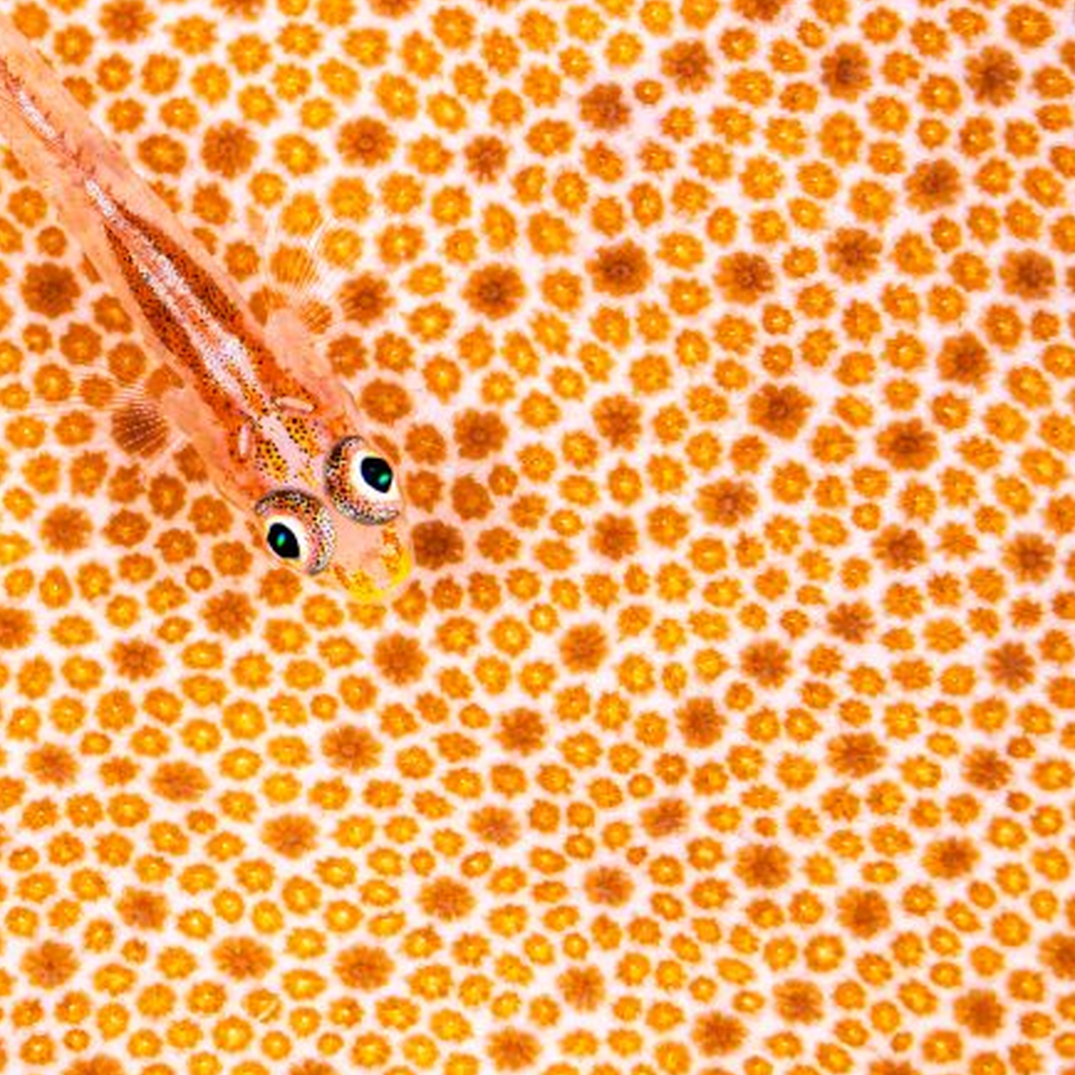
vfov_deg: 7.1
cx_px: -272
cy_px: 173
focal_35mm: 247
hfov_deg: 7.0
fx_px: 8678
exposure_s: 1/200
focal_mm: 105
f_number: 20
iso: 160
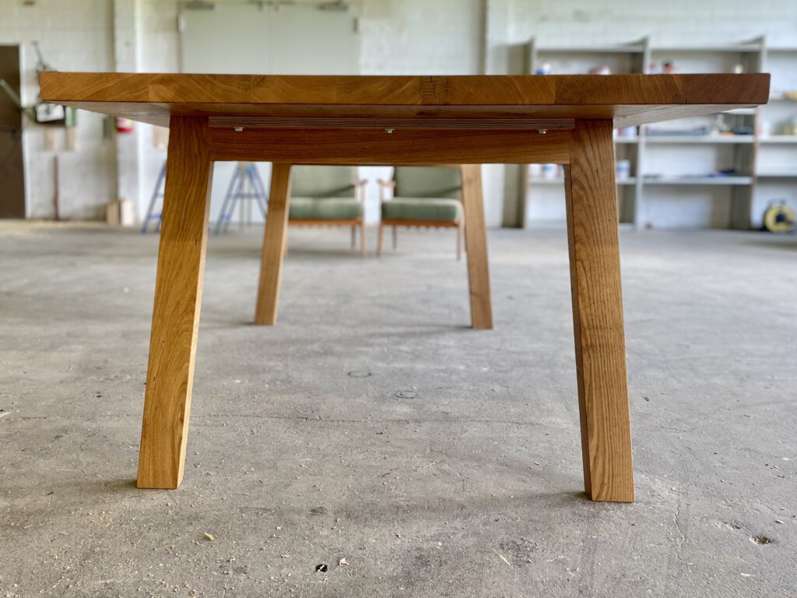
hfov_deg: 67.3
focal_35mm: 26
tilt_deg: -6.9
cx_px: 398
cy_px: 299
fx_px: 599
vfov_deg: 53.1
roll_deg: +0.7
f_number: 1.6
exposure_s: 1/100
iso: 80
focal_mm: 4.2
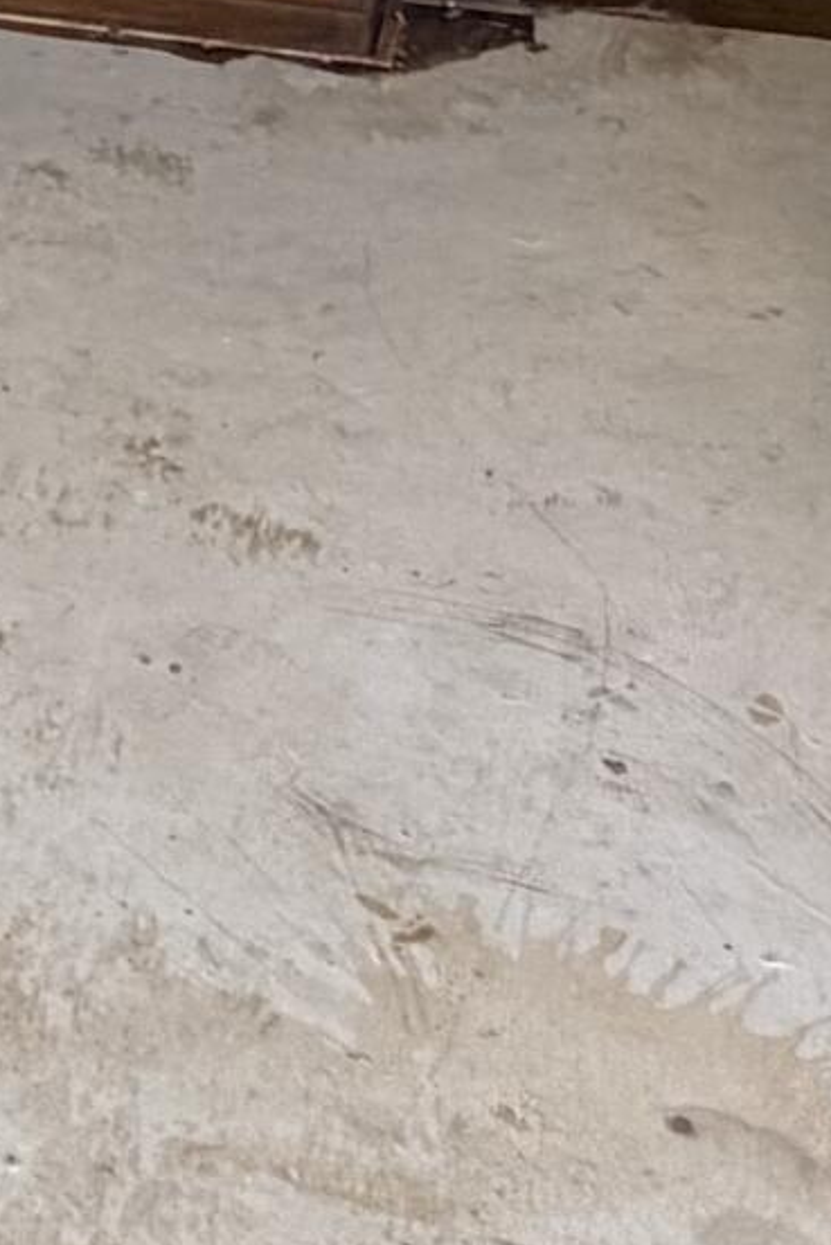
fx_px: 2733
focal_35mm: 79
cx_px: -854
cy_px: -558
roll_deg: +1.6
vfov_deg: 21.9
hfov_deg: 14.3
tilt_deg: -6.6
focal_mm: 2.22
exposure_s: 1/120
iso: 320
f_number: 2.2
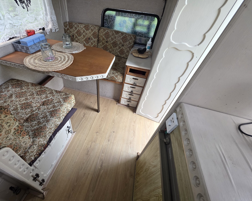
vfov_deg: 84.0
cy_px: 101
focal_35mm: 15
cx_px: 107
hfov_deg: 96.1
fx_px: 112
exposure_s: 1/100
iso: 160
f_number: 1.9
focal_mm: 2.2
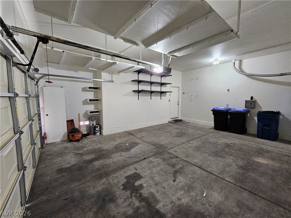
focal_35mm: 13
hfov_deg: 106.2
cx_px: 146
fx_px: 109
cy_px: 109
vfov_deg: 89.9
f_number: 2.2
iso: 320
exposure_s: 1/30
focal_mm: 2.2
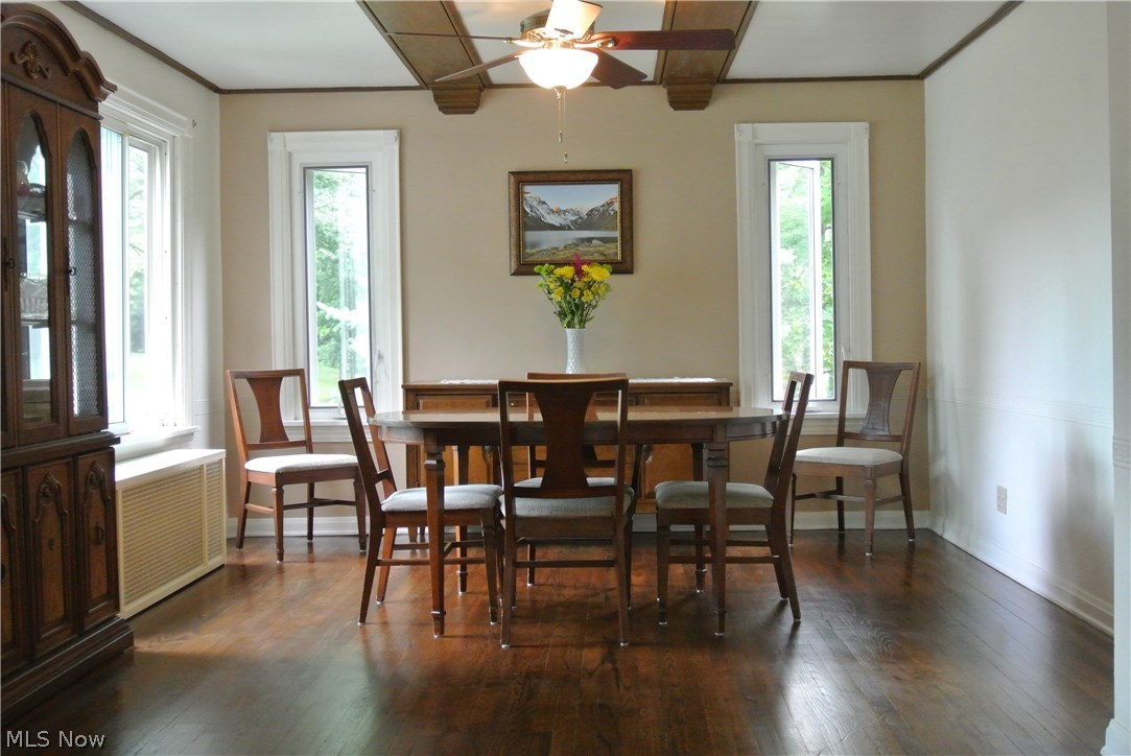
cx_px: 566
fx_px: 1258
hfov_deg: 48.4
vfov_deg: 33.5
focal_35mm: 40
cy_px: 378
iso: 1250
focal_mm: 15.1
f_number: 4.2
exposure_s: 1/60
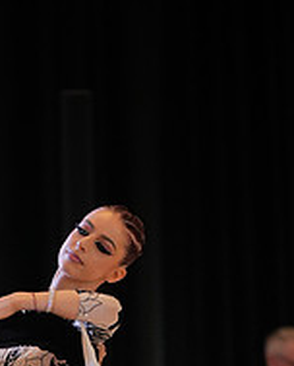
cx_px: -40
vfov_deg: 3.3
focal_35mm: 575
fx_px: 6234
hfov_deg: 2.7
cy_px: 558
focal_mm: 200
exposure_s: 1/400
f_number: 2.8
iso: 1000
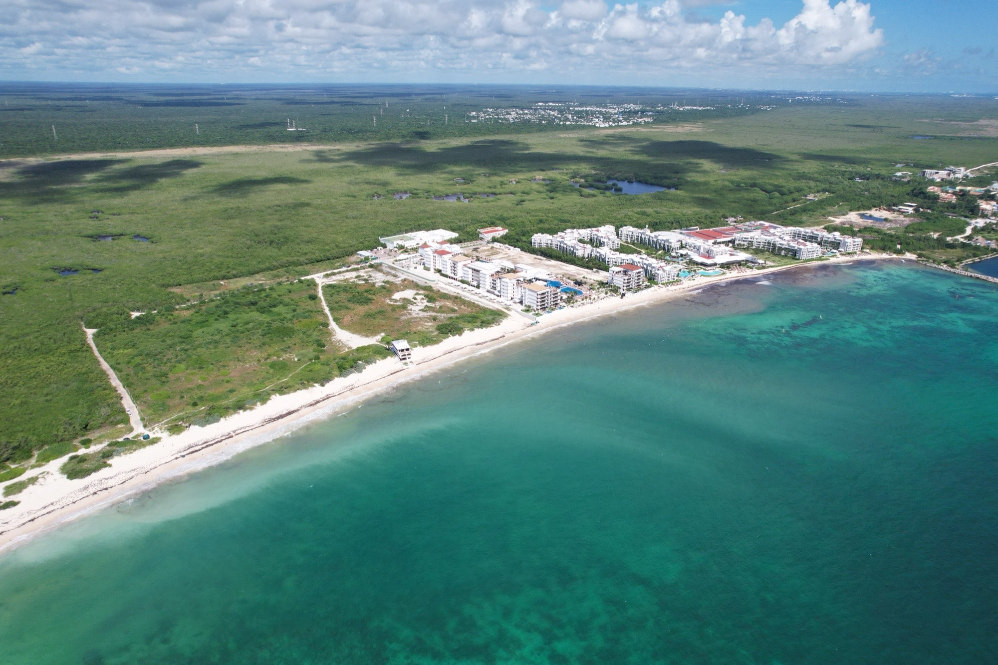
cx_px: 499
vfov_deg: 57.2
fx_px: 610
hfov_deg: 78.6
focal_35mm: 22
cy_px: 332
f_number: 2.8
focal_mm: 8.38
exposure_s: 1/2500
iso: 140
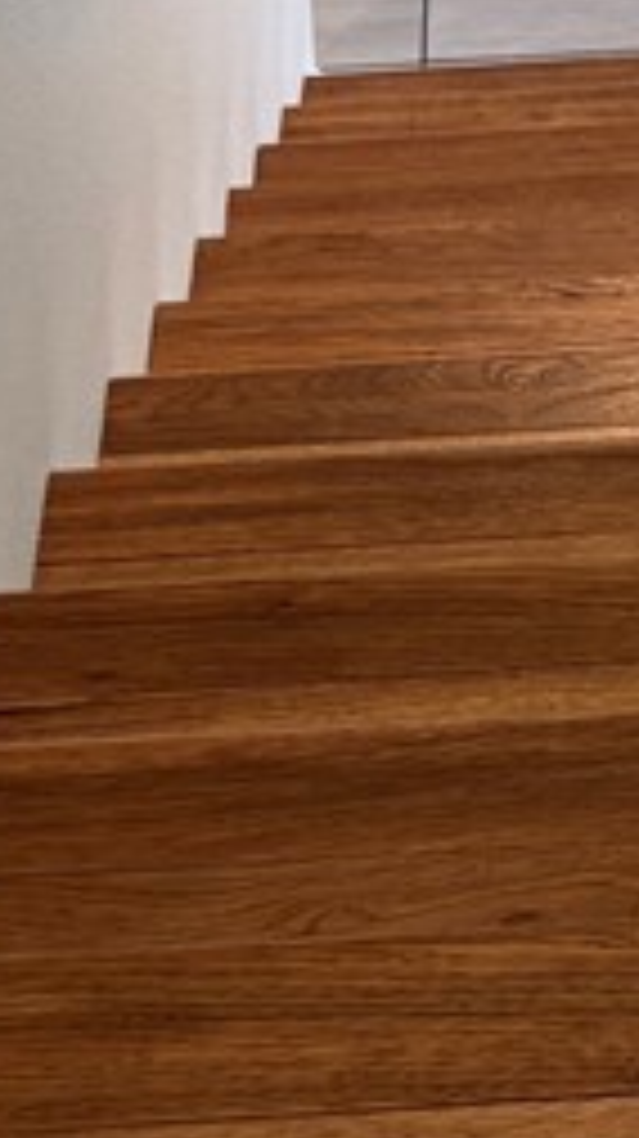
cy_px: -850
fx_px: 3198
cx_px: 729
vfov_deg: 17.0
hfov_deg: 11.2
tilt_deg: -28.9
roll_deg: +0.6
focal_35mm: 106
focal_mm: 6.76
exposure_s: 1/120
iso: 125
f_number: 1.78
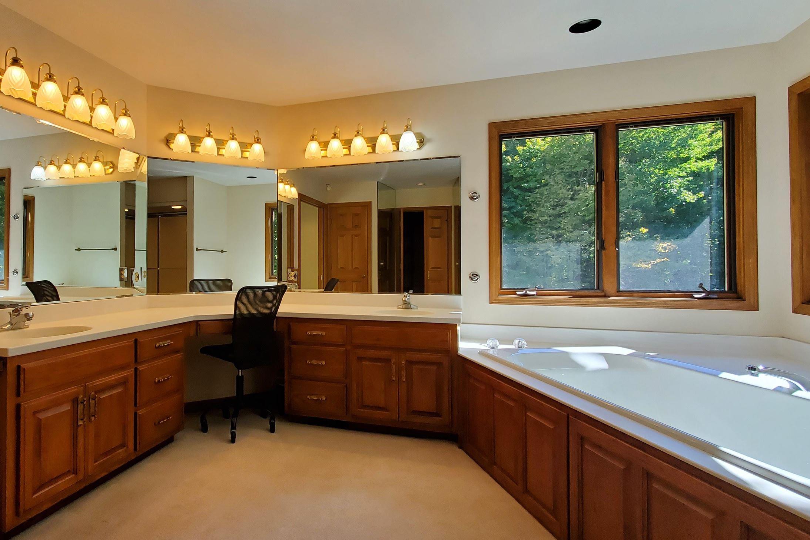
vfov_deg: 64.5
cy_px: 249
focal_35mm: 19
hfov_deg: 85.7
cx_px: 320
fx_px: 427
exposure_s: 1/60
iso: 64
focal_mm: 1.8
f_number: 2.2
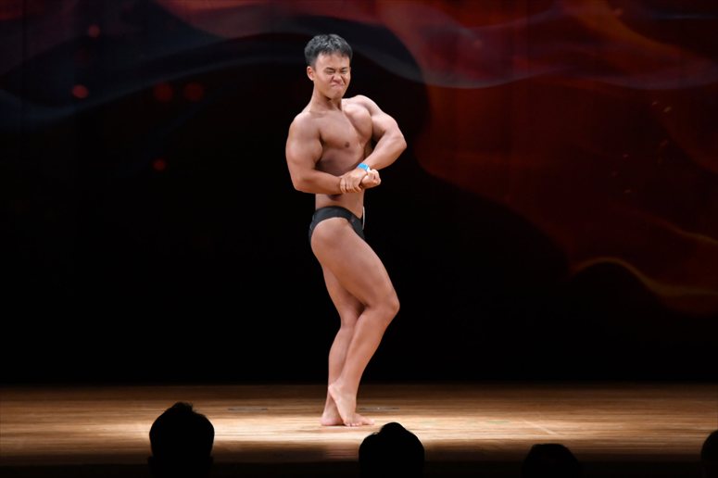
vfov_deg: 5.7
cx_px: 359
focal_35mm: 240
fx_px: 4784
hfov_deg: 8.6
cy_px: 239
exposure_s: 1/400
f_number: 5.6
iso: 3200
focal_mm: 160
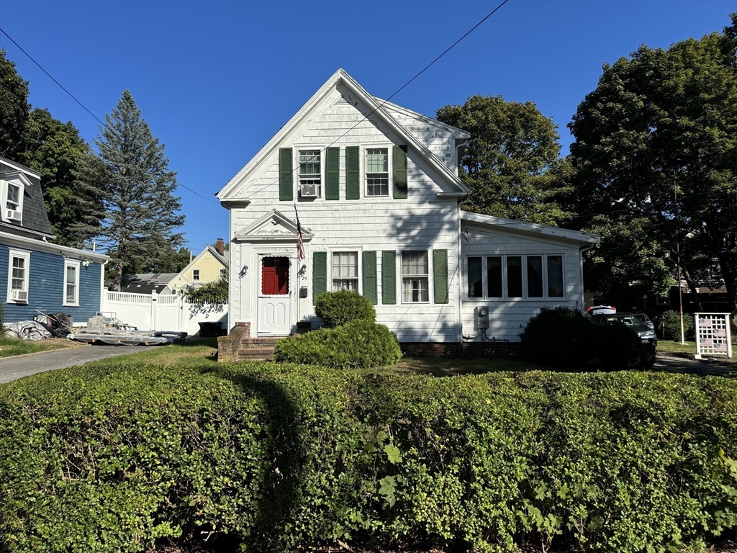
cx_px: 368
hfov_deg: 71.6
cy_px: 276
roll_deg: +0.0
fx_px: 511
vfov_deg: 56.8
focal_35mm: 24
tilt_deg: +4.2
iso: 80
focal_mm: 6.76
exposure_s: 1/5814
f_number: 1.78
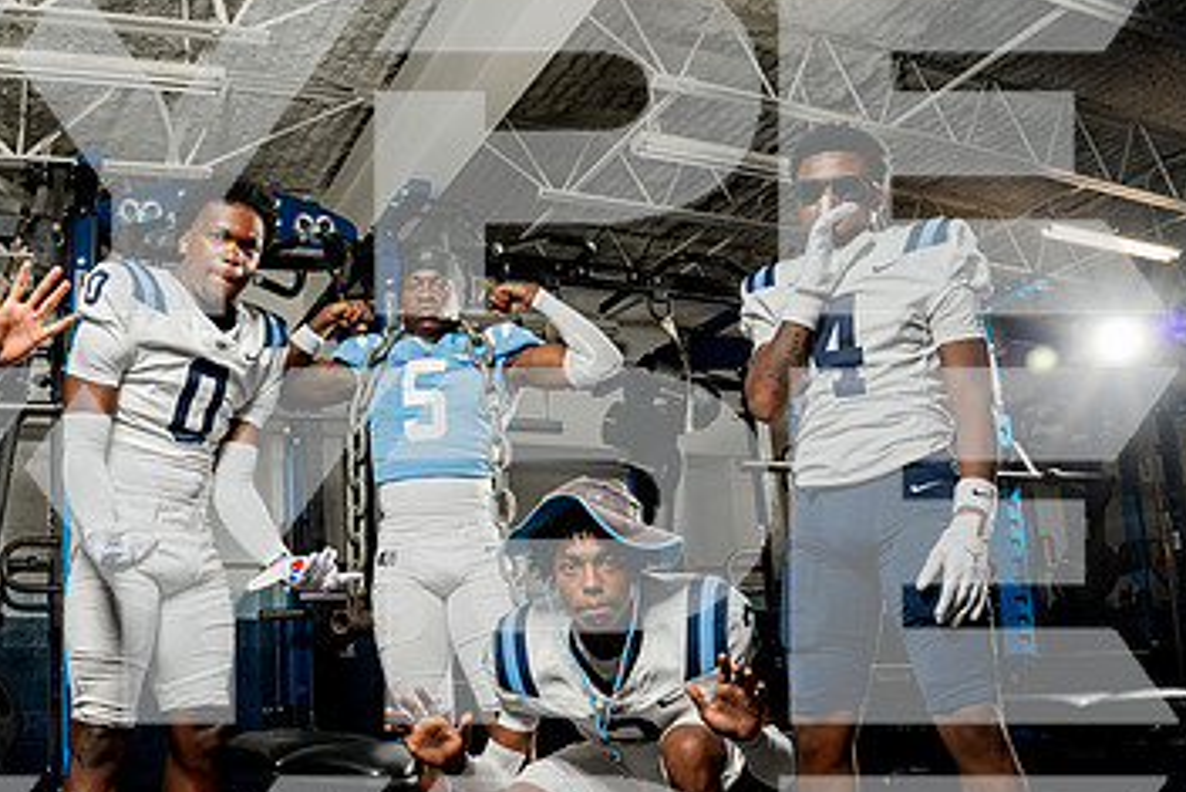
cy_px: 548
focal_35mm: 33
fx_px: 1088
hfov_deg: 54.9
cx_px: 320
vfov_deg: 39.4
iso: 500
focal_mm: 20
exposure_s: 1/200
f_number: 7.1
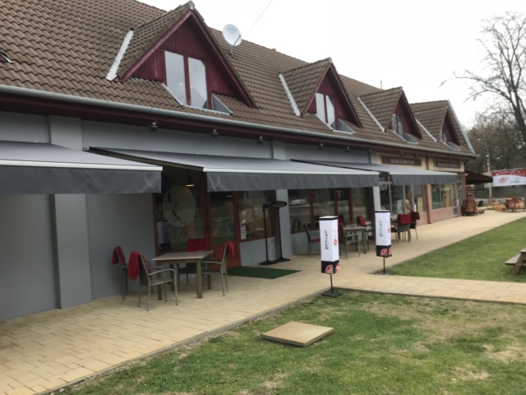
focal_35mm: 28
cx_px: 263
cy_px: 198
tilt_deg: -0.5
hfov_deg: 63.4
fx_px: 425
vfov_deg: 49.7
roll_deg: +0.0
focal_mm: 3.99
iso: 20
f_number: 1.8
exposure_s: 1/108
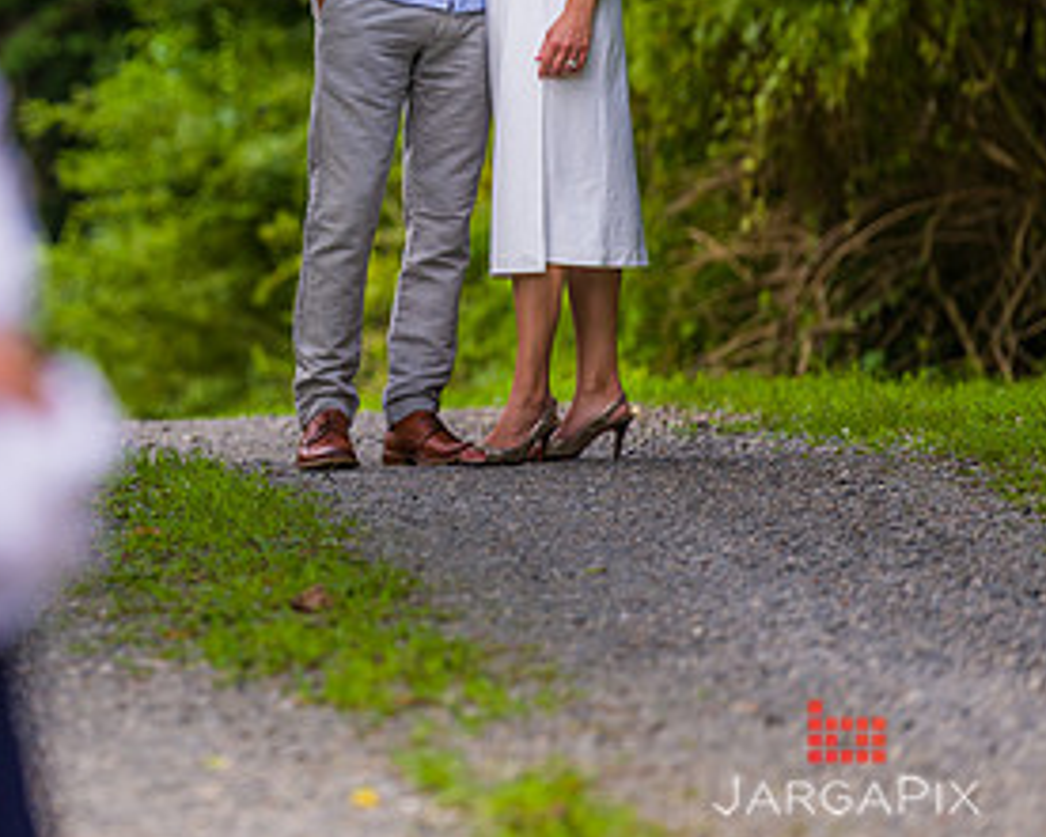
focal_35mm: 375
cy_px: 165
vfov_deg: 4.1
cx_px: -23
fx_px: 11613
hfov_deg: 5.1
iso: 200
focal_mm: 190
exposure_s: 1/640
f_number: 4
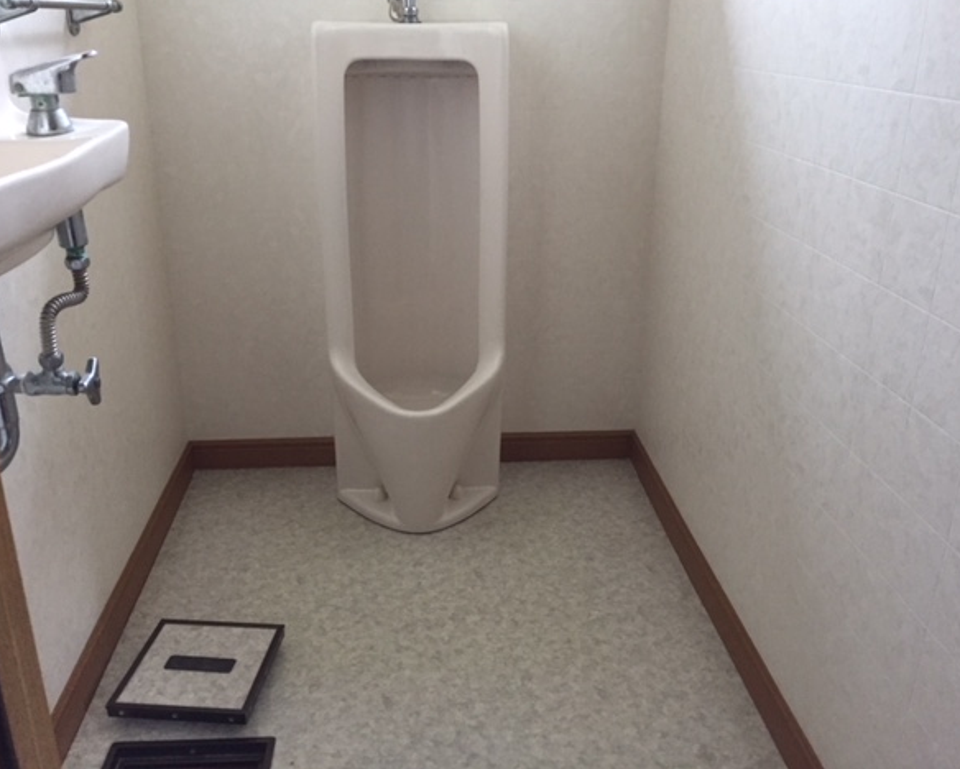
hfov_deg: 57.1
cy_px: 376
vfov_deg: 47.2
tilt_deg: -21.6
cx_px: 455
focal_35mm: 31
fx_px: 881
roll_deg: -1.5
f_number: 2.2
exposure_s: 1/30
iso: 200
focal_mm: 4.15
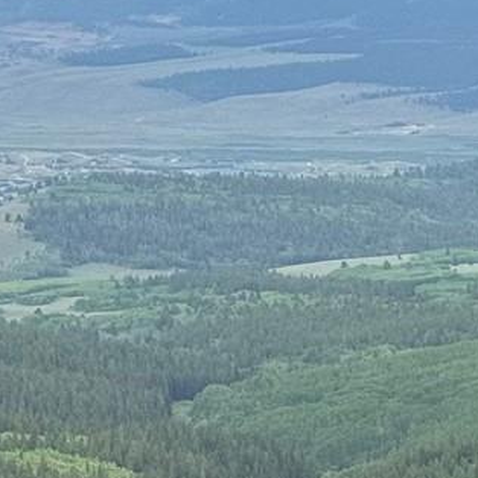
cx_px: 814
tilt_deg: -6.7
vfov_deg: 8.1
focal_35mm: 216
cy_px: 282
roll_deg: +0.7
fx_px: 3375
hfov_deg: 7.9
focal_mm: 6.76
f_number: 1.78
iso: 64
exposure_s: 1/1193
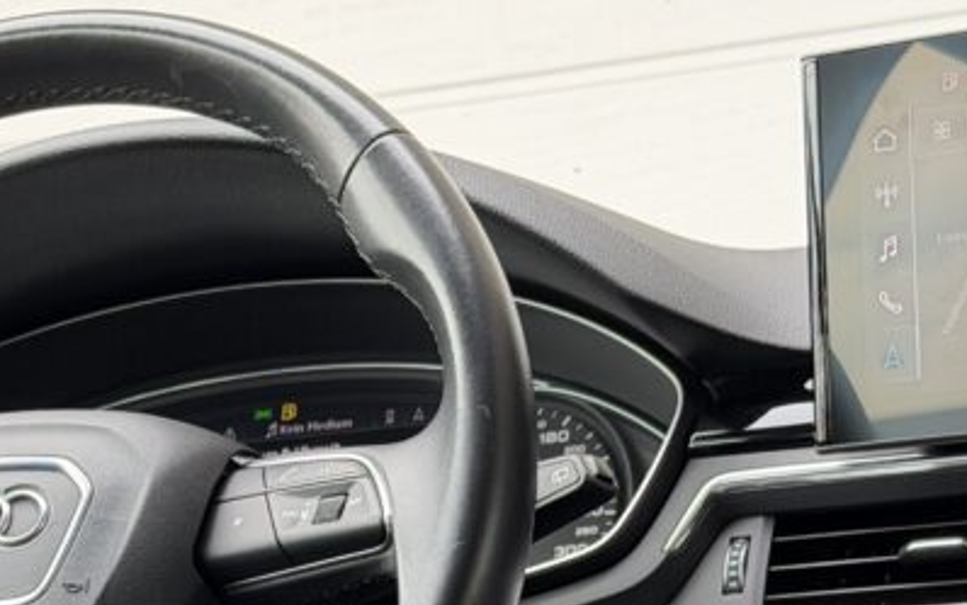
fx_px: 3453
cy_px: 836
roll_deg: +3.0
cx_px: 185
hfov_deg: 15.8
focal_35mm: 131
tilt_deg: -0.7
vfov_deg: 9.8
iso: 100
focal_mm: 6.76
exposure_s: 1/123
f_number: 1.78
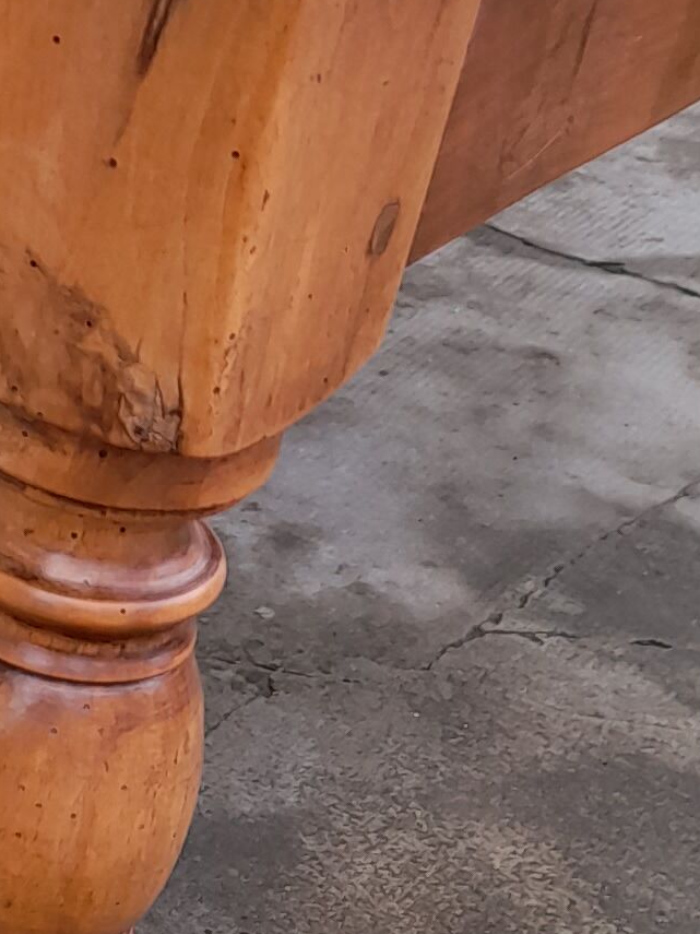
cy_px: 459
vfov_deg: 16.8
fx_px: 3155
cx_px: -620
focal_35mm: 117
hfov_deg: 11.6
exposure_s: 1/50
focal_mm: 4.6
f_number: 2
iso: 20
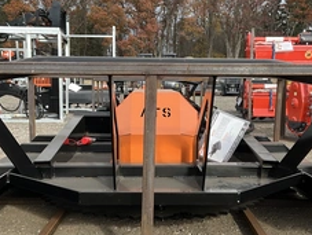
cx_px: 157
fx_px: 460
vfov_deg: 28.6
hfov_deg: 37.4
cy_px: 144
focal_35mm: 51
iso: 25
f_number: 1.8
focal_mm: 3
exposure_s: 1/422
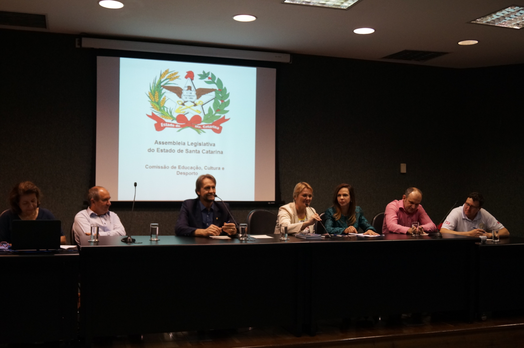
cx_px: 262
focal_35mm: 39
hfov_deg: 49.6
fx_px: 567
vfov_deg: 34.1
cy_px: 174
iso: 1000
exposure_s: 1/160
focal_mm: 26
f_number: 4
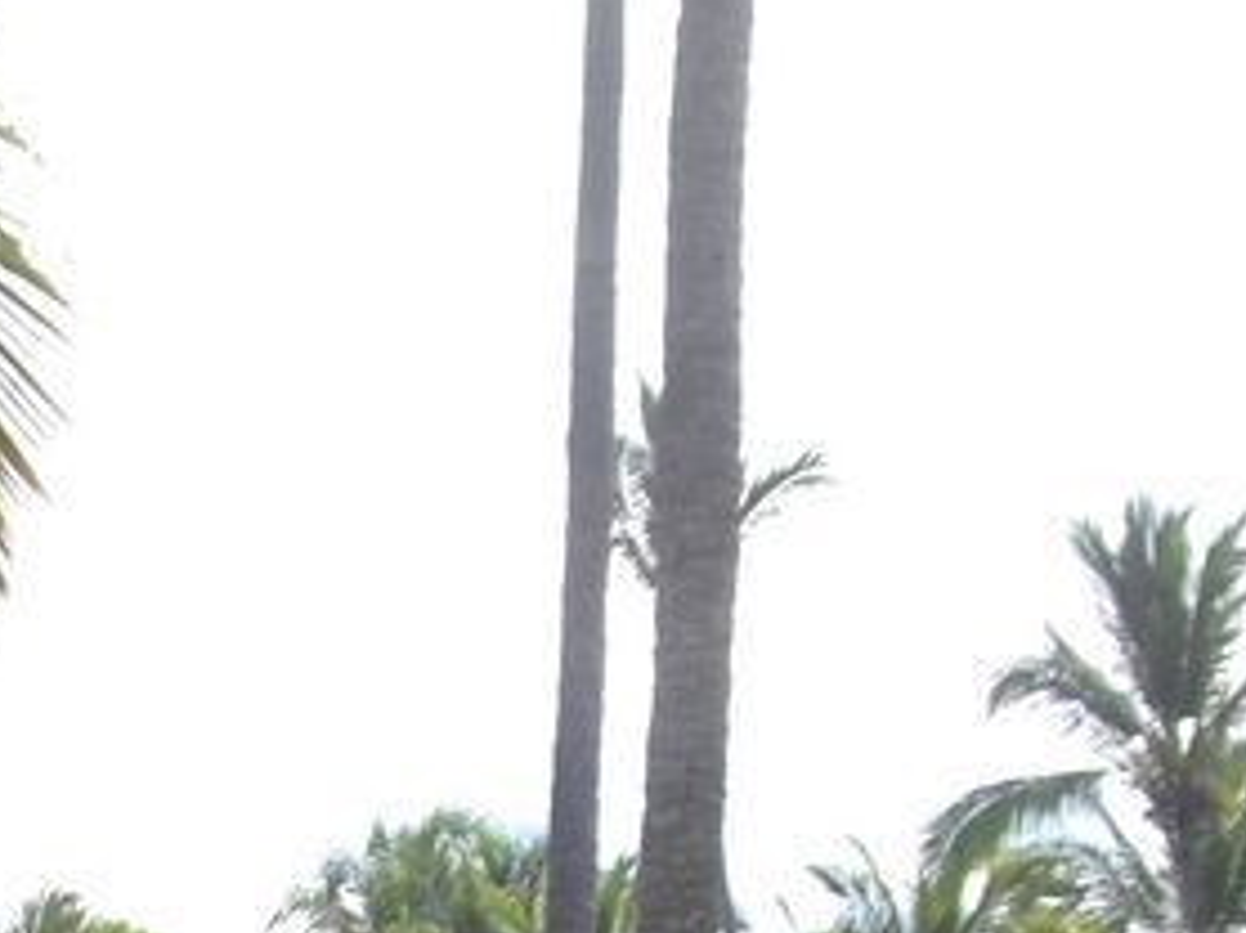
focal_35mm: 140
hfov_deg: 13.9
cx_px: -31
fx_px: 5035
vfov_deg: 10.2
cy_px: 1480
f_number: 2.7
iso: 64
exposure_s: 1/500
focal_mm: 6.2
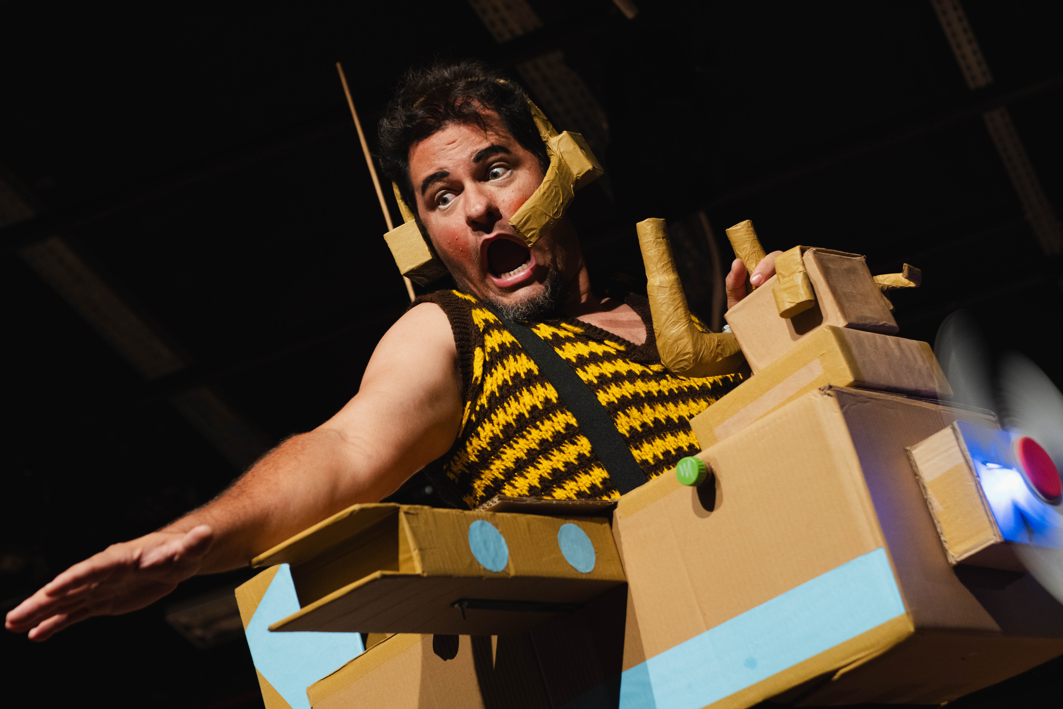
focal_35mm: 84
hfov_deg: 24.2
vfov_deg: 16.3
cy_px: 354
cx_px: 532
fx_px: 2480
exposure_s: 1/20
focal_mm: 56
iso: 1000
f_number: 2.8
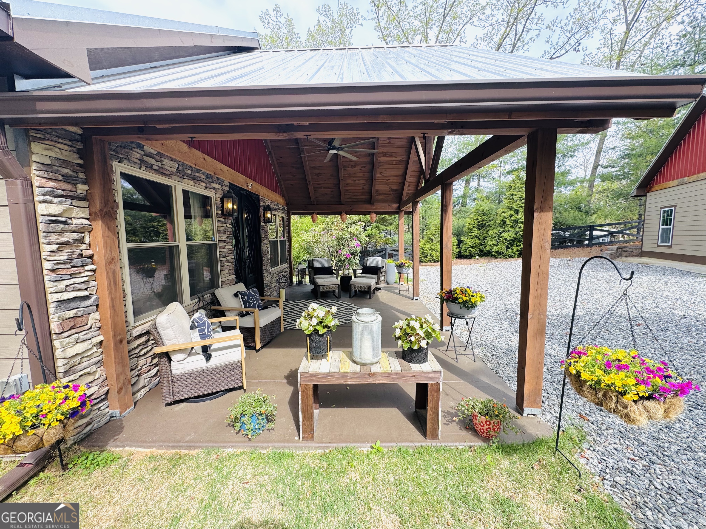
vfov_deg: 85.7
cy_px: 264
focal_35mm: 14
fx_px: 286
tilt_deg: -5.9
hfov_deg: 102.1
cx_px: 353
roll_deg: +0.7
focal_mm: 2.22
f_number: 2.2
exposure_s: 1/384
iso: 40
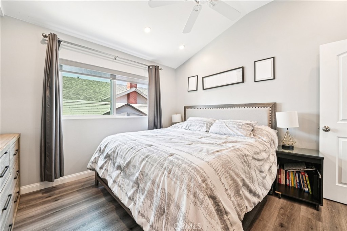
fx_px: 135
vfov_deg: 81.2
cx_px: 174
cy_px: 116
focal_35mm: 14
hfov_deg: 104.3
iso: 250
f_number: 8
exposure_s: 1/5
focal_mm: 14
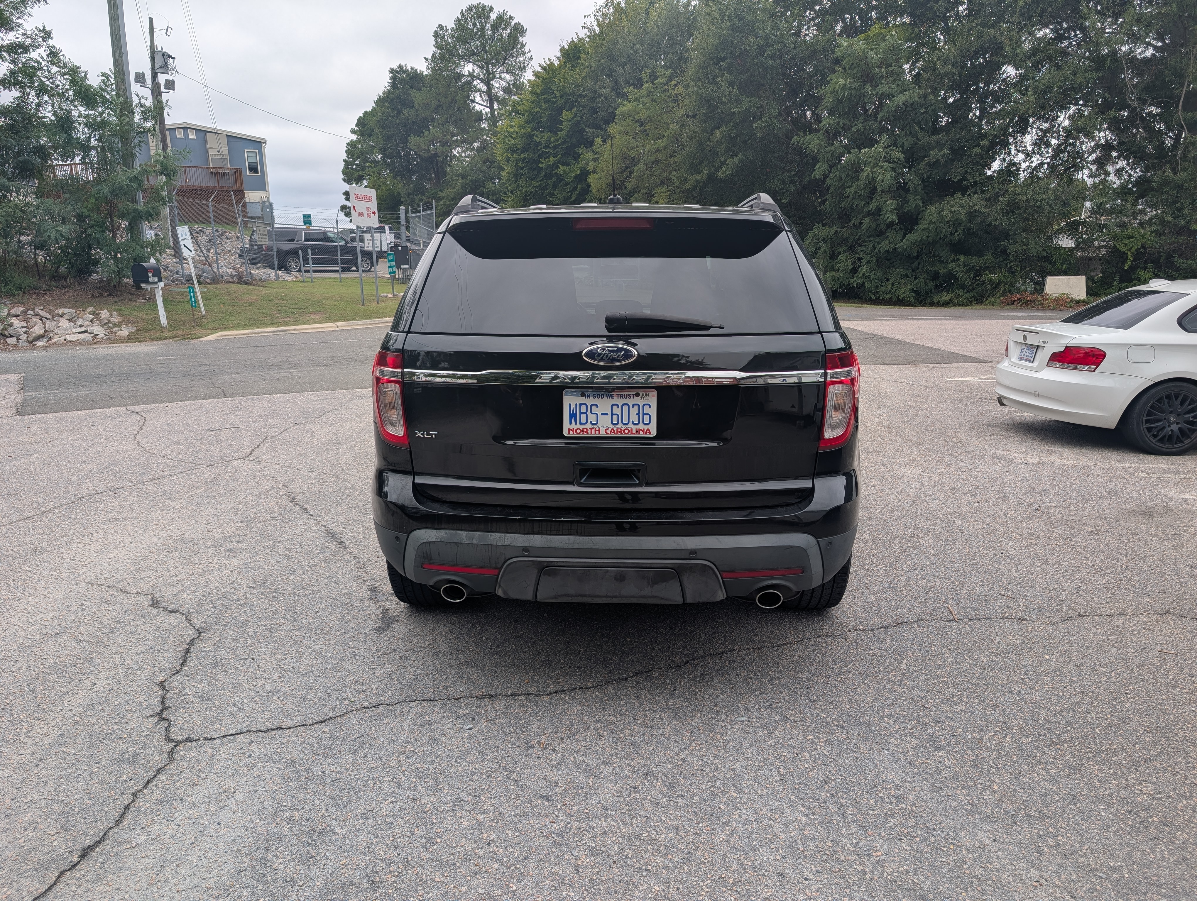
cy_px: 450
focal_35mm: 24
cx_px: 598
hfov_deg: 71.5
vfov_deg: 56.9
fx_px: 831
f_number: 1.68
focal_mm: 6.9
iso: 24
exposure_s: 1/495
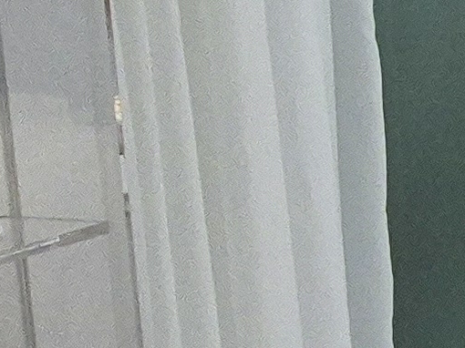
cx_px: 1070
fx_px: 1370
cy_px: 213
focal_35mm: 102
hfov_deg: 14.2
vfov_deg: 14.5
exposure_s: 1/60
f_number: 2.2
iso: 400
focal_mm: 2.2
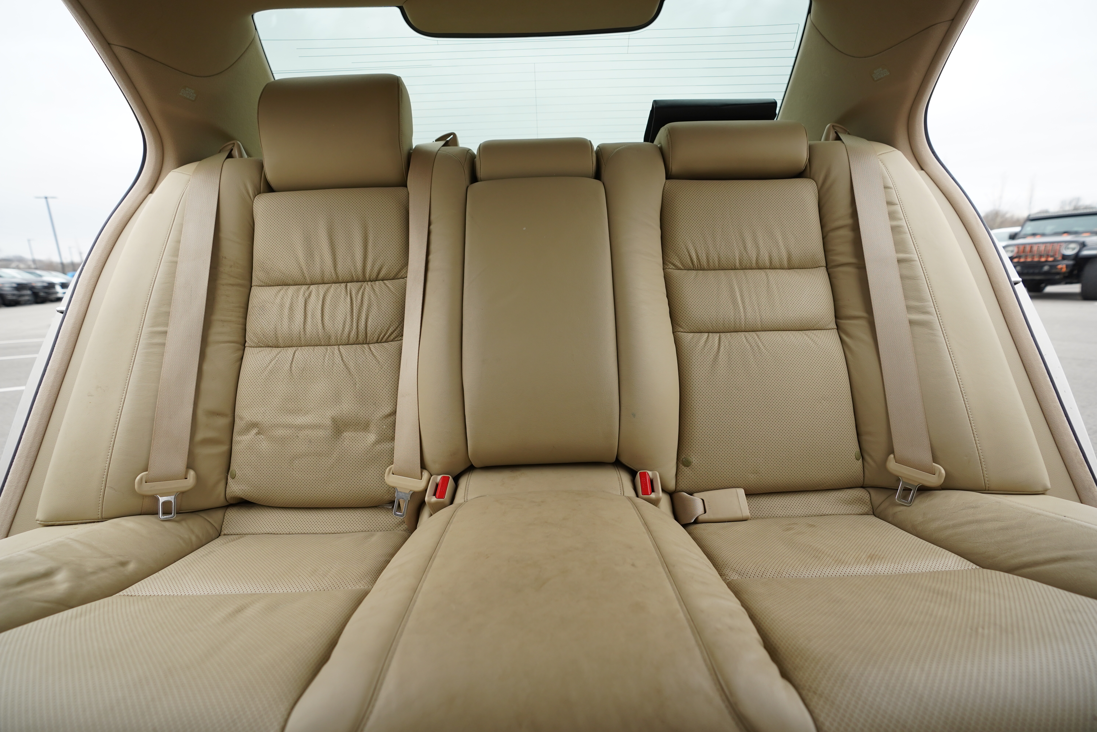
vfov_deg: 73.7
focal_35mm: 16
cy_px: 366
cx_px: 548
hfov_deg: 96.7
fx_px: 488
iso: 640
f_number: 4
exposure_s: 1/500
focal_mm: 16
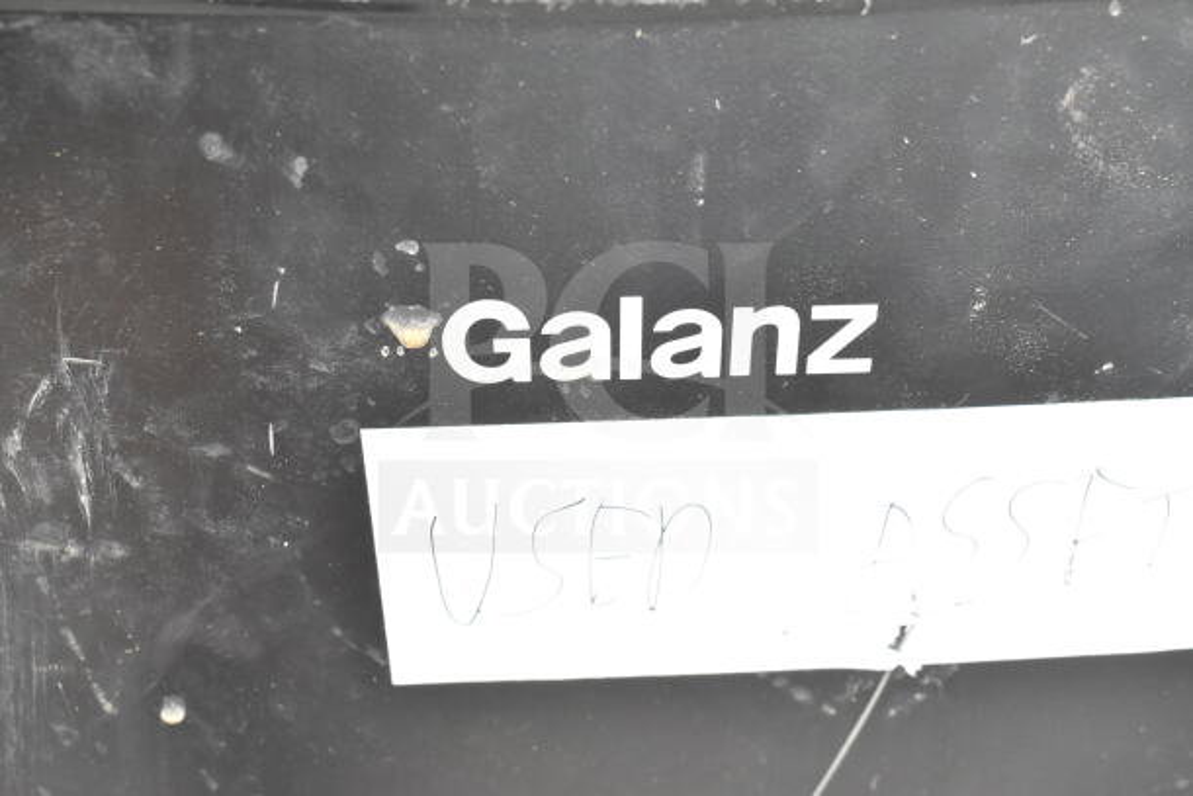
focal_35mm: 45
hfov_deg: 43.6
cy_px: 398
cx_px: 596
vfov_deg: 29.9
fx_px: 1492
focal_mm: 30
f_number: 6.3
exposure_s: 1/160
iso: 1600
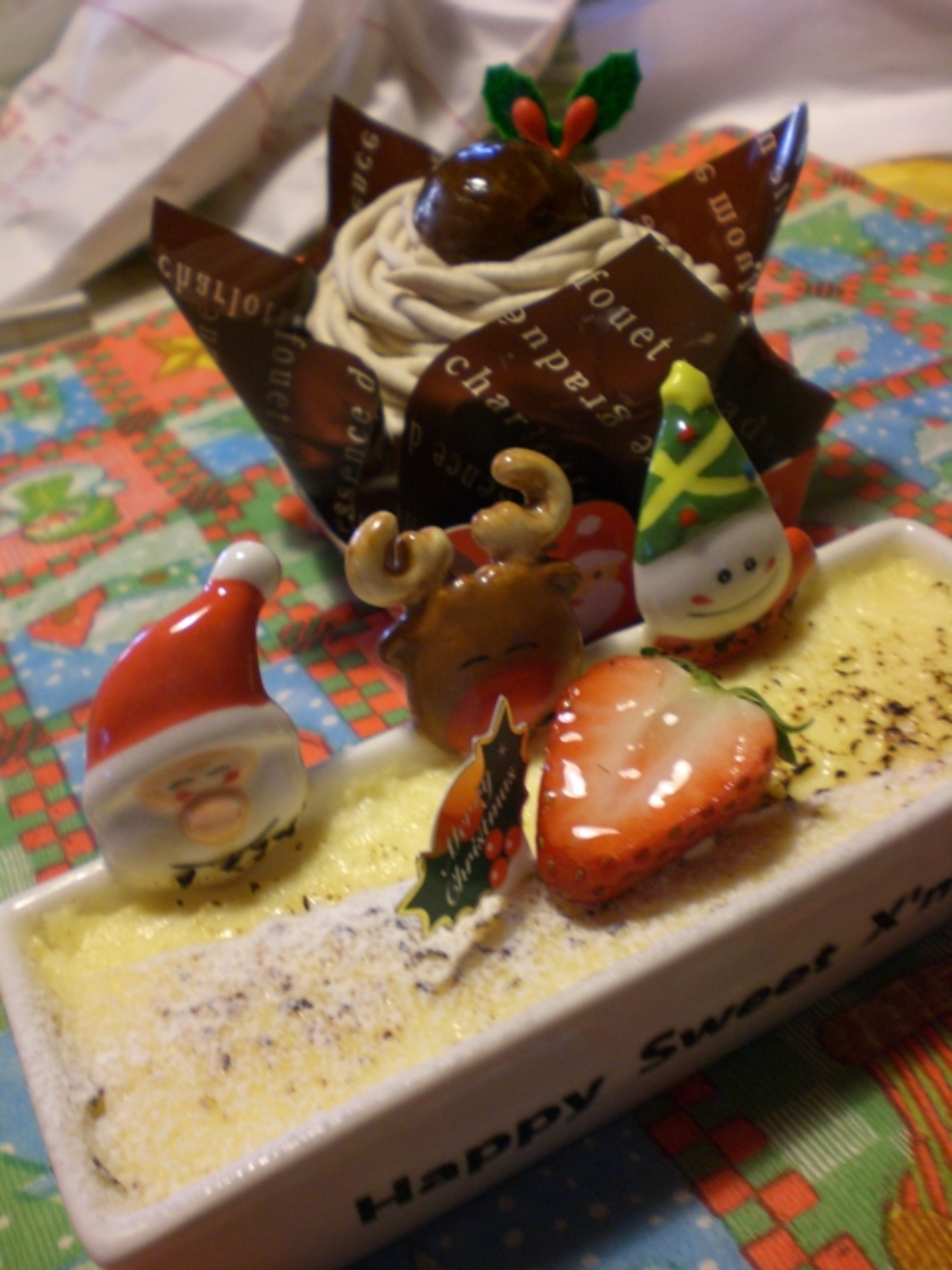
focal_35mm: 38
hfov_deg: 37.7
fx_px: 1393
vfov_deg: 49.0
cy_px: 635
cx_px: 476
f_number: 3.1
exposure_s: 1/15
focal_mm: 6.3
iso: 200
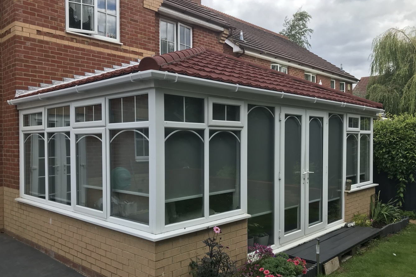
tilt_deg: -1.6
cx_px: 205
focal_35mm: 31
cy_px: 149
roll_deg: -0.8
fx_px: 358
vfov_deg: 42.3
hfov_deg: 60.3
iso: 20
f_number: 1.8
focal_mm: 3.99
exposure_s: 1/1041
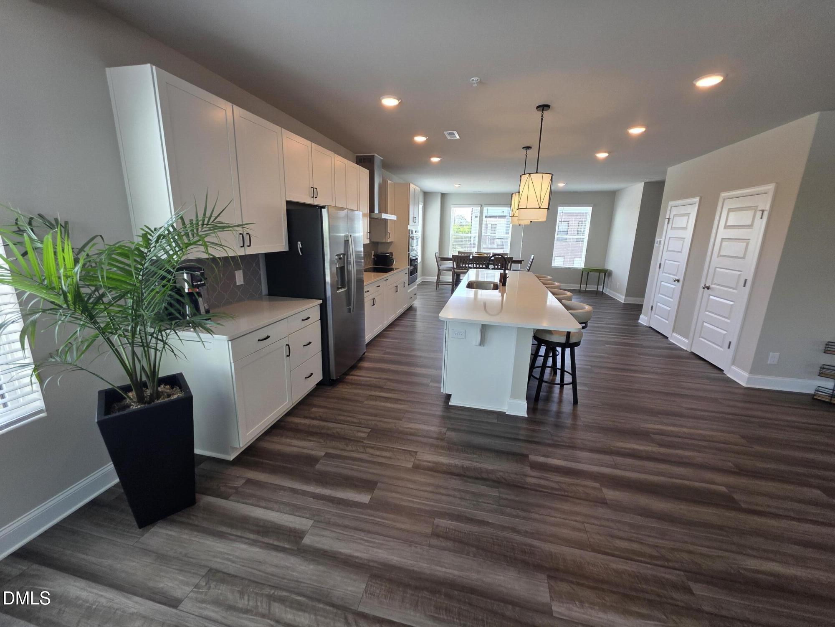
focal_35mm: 13
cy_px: 314
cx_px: 418
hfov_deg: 106.2
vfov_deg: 89.9
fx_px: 314
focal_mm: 2.2
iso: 64
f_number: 1.9
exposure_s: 1/120
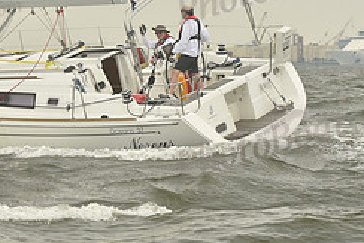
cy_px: 84
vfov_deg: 5.7
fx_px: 2448
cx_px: 100
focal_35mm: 242
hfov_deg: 8.5
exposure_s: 1/800
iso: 250
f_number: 6.3
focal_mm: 102
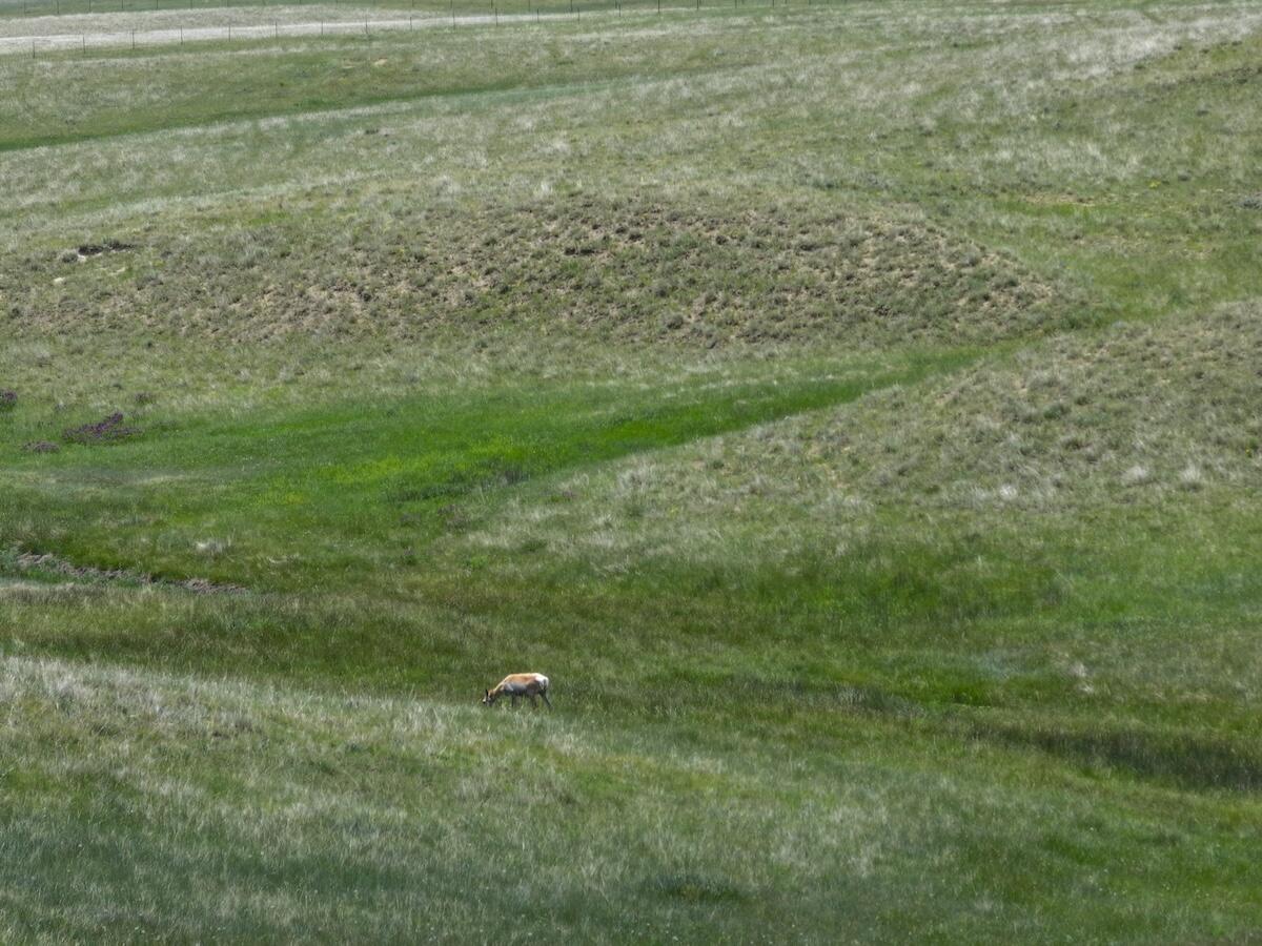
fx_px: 6052
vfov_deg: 8.9
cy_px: 473
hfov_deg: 11.9
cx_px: 631
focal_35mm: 166
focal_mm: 30.71
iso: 100
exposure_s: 1/800
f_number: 3.4
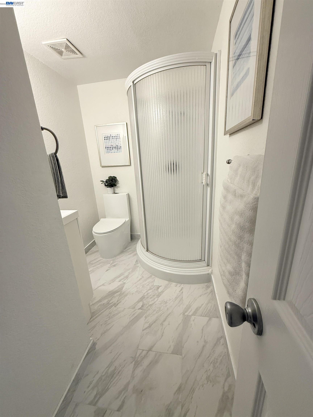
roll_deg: +4.1
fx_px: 169
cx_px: 156
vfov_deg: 102.1
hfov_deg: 85.7
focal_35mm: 14
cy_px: 208
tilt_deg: -16.0
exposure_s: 1/120
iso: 200
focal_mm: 2.22
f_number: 2.2
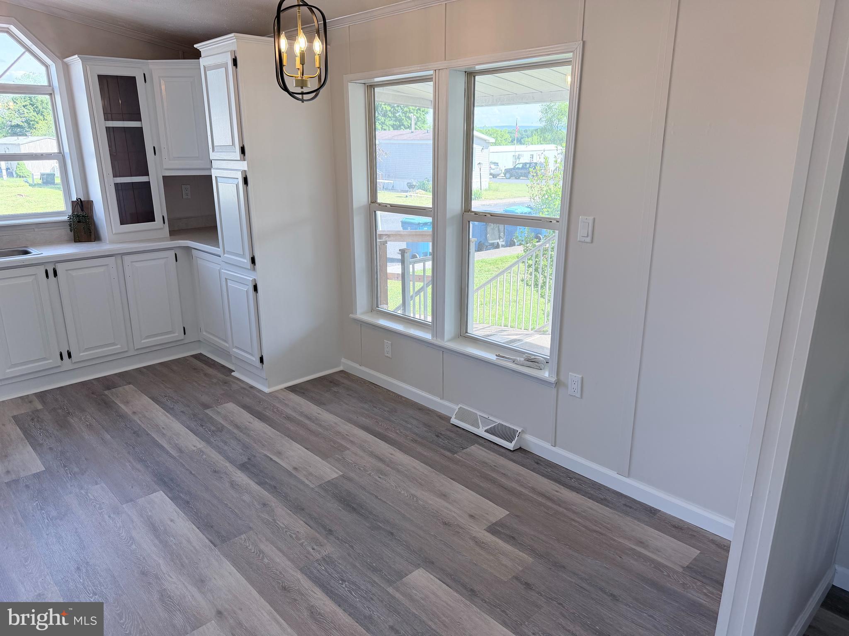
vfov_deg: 56.8
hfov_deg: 71.6
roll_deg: +0.2
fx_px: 589
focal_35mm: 24
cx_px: 424
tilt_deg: -15.6
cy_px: 318
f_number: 1.78
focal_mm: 6.76
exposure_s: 1/377
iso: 100
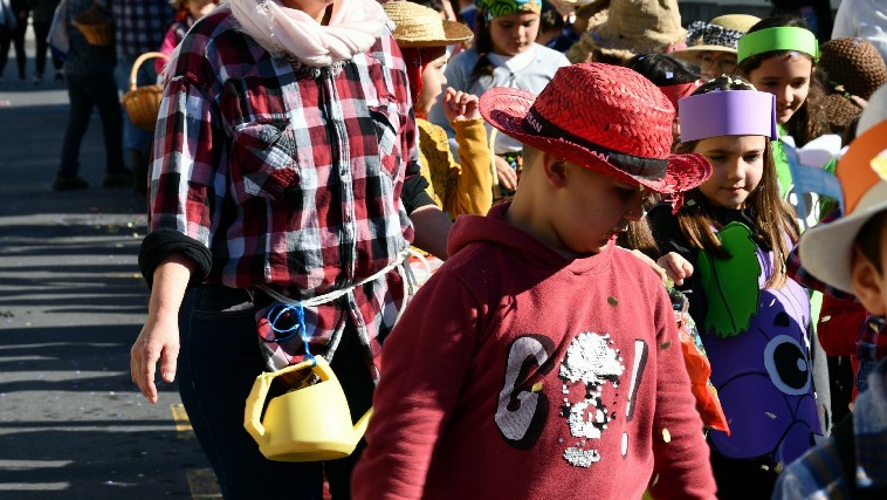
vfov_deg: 9.9
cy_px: 294
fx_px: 2894
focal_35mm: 123
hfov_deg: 17.4
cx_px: 463
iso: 110
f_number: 8
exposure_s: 1/250
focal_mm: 58
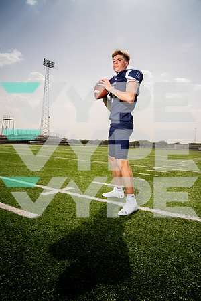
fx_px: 201
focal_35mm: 24
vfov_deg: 73.7
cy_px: 150
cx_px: 100
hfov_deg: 53.1
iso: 100
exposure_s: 1/800
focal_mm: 24
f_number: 4.5
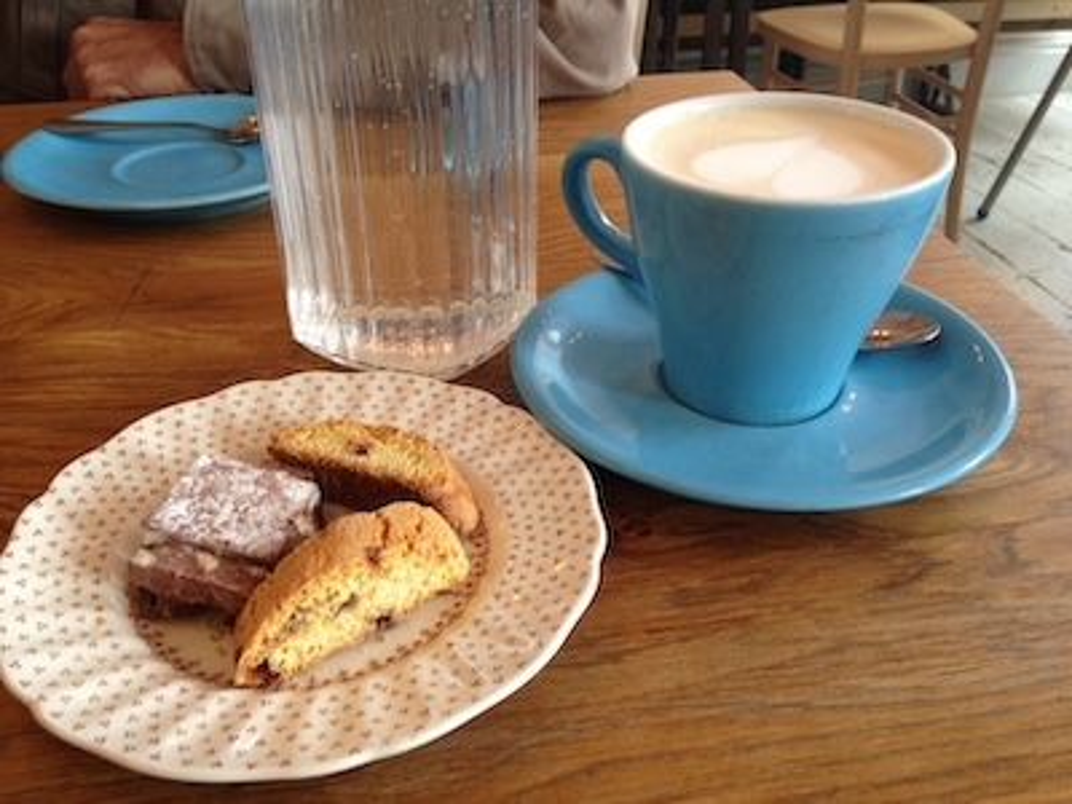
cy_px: 402
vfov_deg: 42.9
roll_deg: -0.8
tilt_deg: -33.3
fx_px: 1022
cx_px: 536
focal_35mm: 33
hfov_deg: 55.4
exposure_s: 1/20
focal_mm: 4.12
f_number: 2.4
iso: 50
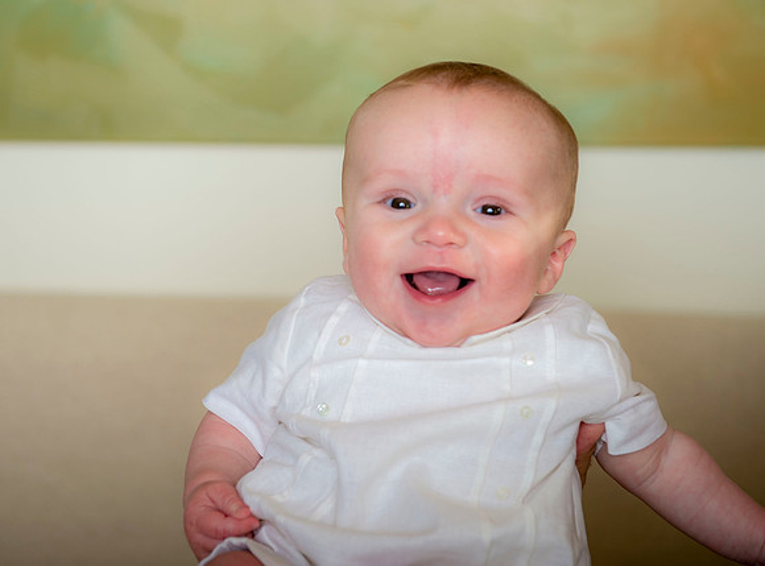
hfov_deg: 23.7
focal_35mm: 83
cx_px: 340
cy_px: 254
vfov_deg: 17.7
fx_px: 1819
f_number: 4
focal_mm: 70
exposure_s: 1/200
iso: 250
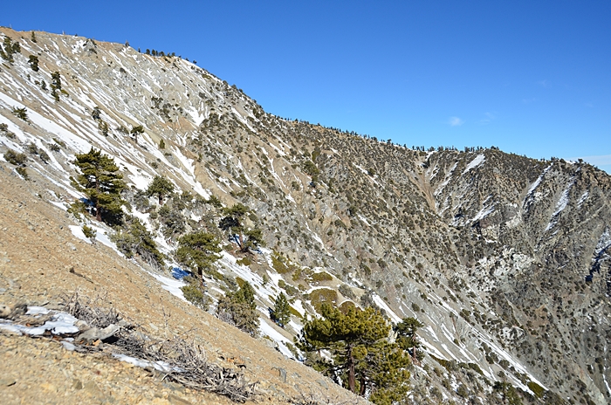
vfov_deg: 39.8
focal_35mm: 33
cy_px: 202
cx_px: 306
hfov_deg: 57.3
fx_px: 559
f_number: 5.6
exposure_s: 1/800
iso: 160
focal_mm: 22
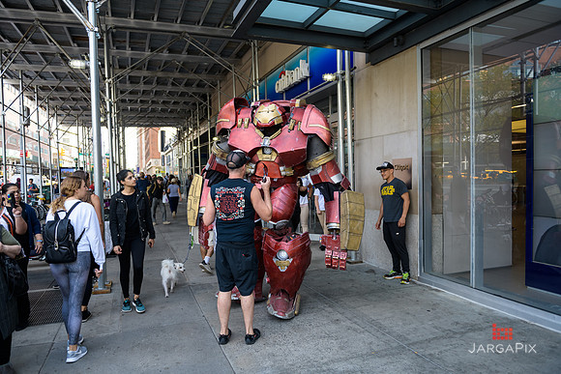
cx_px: 280
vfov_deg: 49.6
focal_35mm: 26
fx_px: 405
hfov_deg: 69.4
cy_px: 187
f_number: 3.2
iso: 200
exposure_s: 1/250
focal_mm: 26
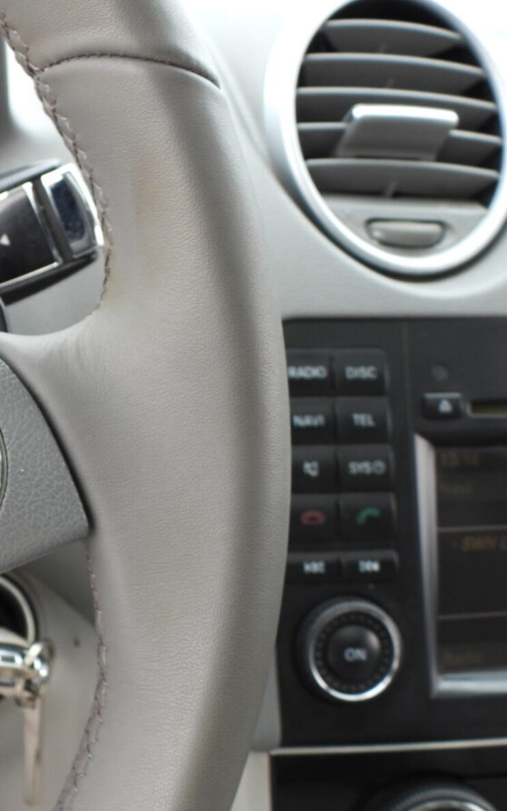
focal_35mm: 50
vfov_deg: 40.3
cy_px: 407
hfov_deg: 24.3
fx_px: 1106
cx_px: -38
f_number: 3.2
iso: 100
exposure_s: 1/100
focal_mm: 6.3
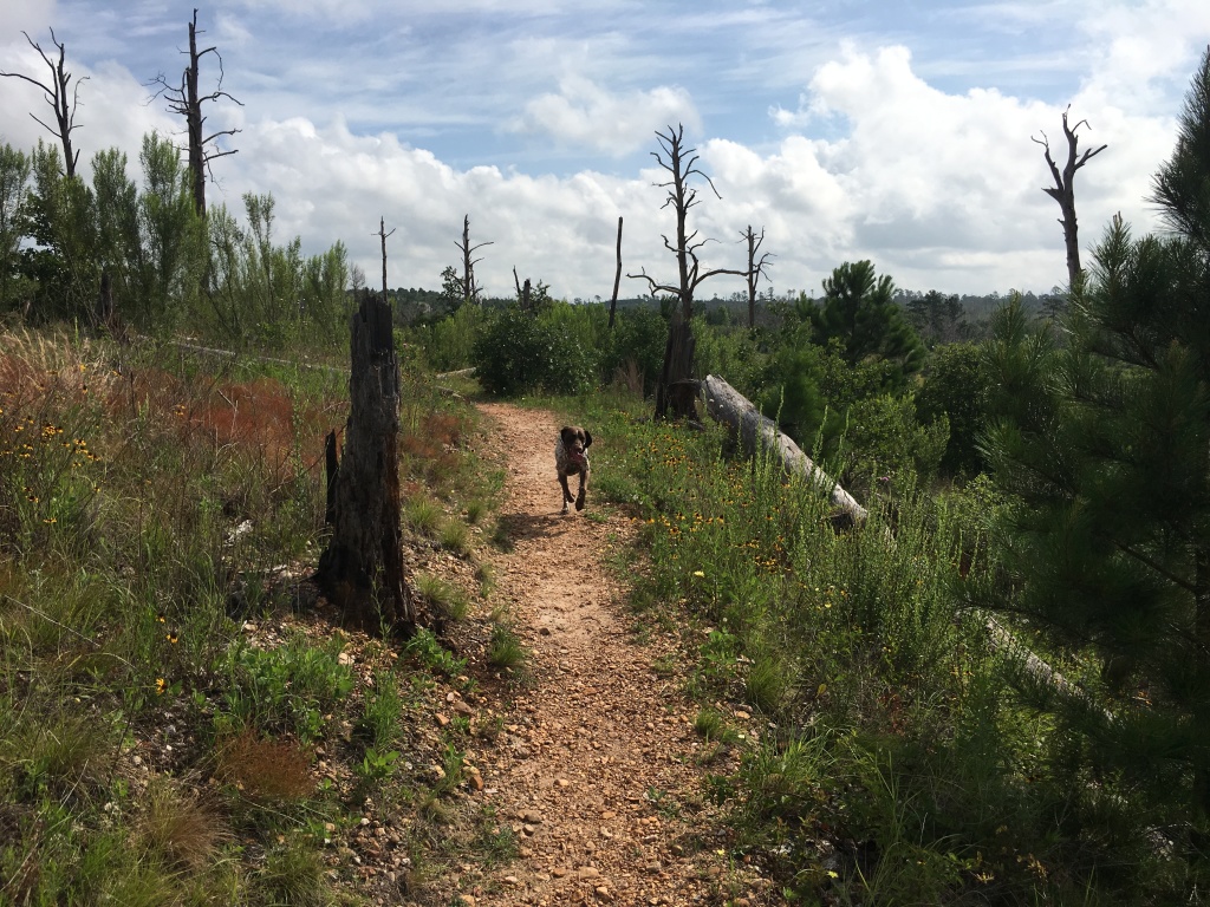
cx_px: 605
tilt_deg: -7.6
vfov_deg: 48.2
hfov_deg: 61.7
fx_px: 1014
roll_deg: +1.1
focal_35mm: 29
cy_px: 454
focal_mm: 4.15
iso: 25
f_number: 2.2
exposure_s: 1/3077
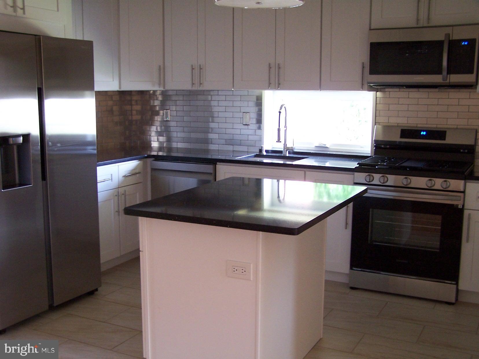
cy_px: 180
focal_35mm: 43
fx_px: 595
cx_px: 240
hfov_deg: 43.9
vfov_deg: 33.6
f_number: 2.8
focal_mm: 7.1
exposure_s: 1/8
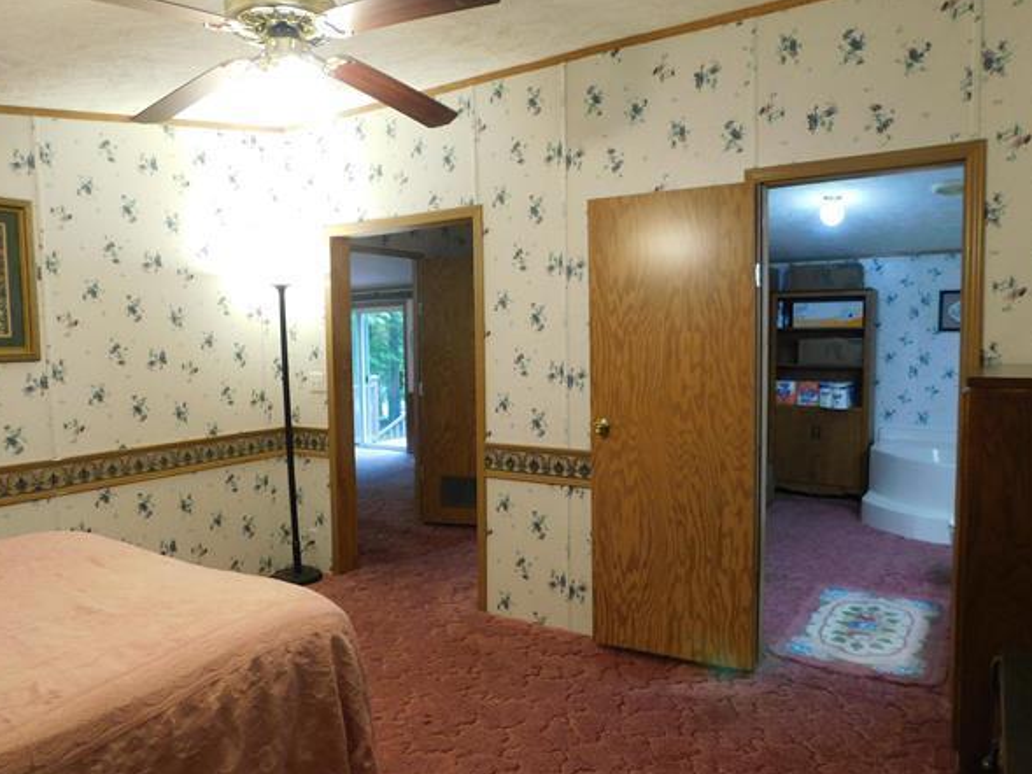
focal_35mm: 25
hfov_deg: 69.4
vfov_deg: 54.9
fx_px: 745
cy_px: 387
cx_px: 512
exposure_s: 1/30
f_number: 3
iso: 220
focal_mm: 4
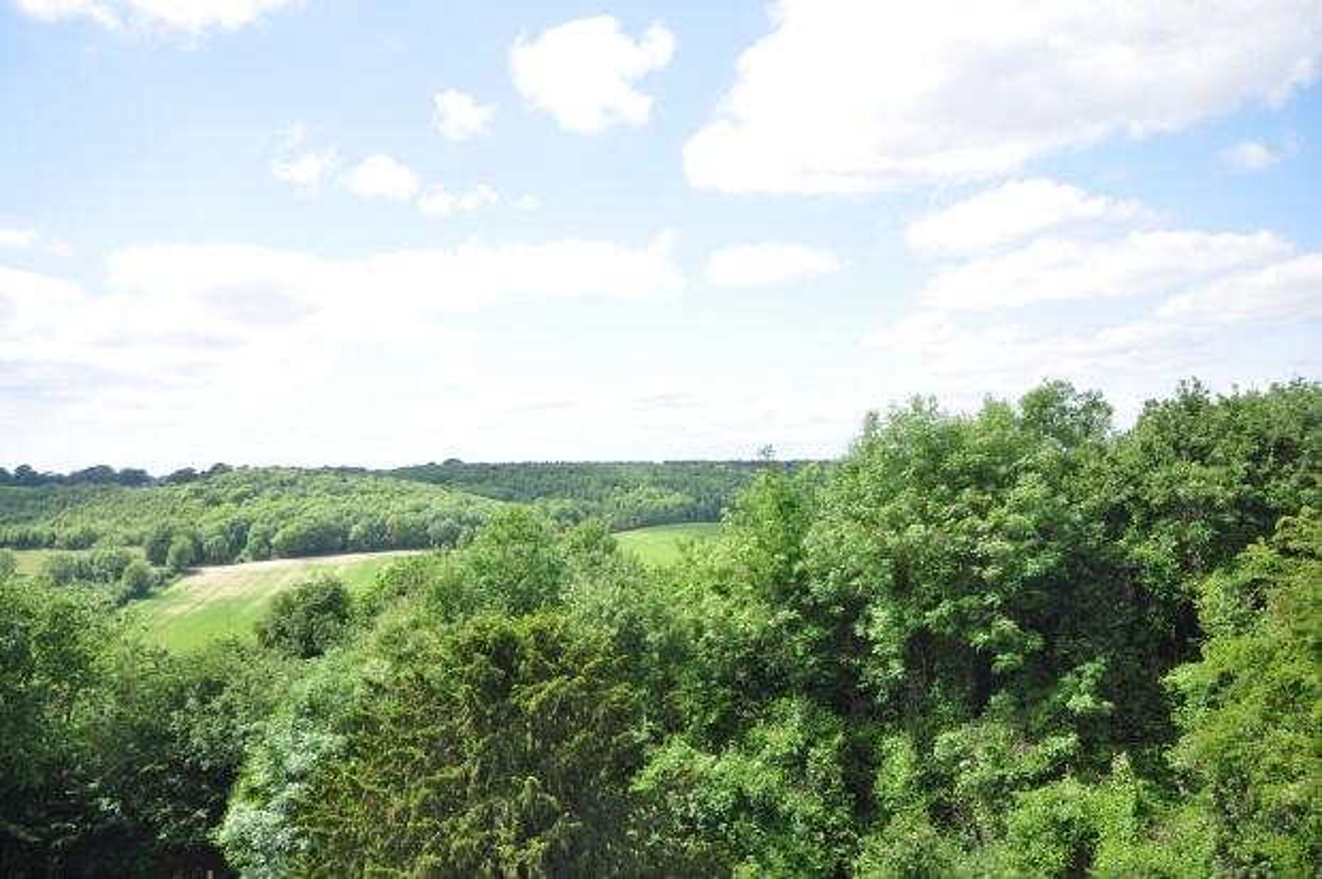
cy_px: 440
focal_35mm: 30
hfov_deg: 62.0
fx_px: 1100
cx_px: 661
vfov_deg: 43.5
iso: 200
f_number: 11
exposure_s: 1/60
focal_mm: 20
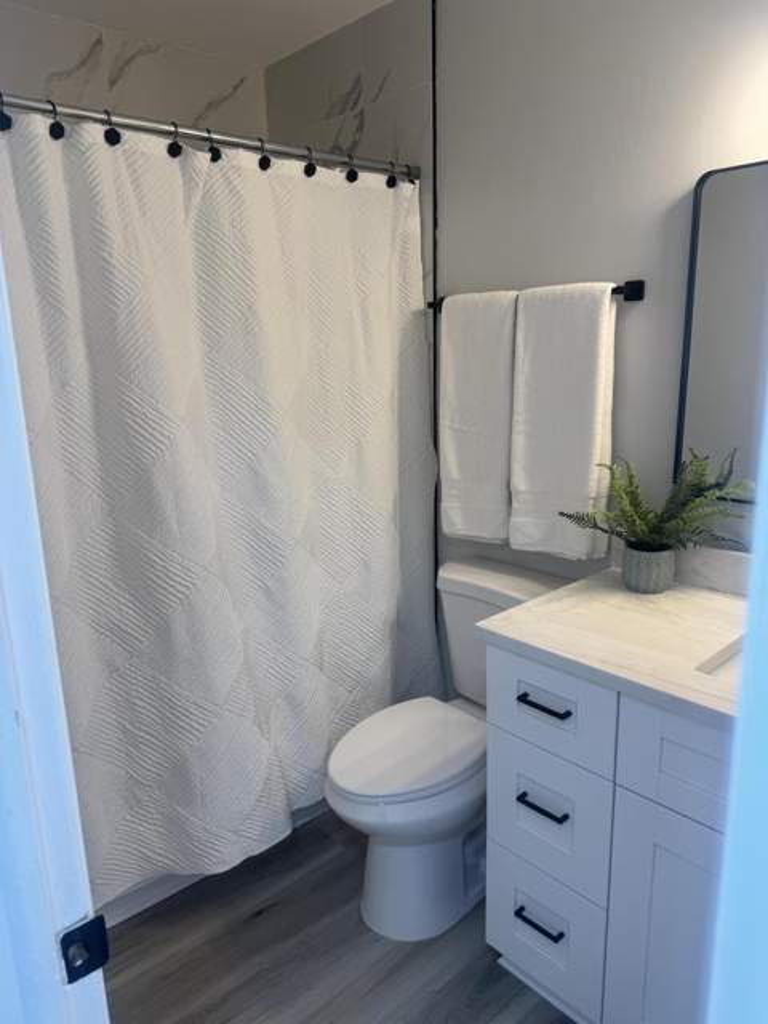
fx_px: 710
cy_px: 512
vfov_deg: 71.6
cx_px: 384
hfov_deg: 56.8
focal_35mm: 24
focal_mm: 6.76
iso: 64
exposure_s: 1/120
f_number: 1.78
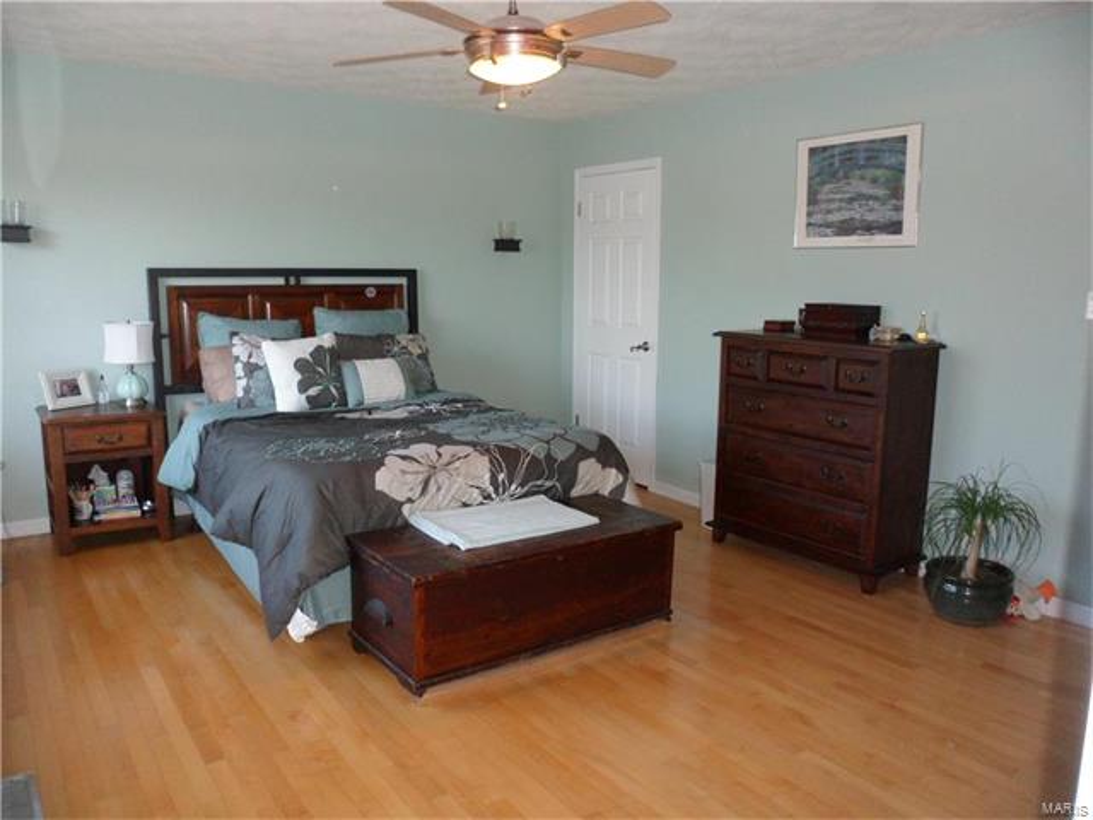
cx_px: 546
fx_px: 821
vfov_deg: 53.1
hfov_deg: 67.3
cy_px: 410
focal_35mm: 26
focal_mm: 4.9
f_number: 3.3
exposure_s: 1/45
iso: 240
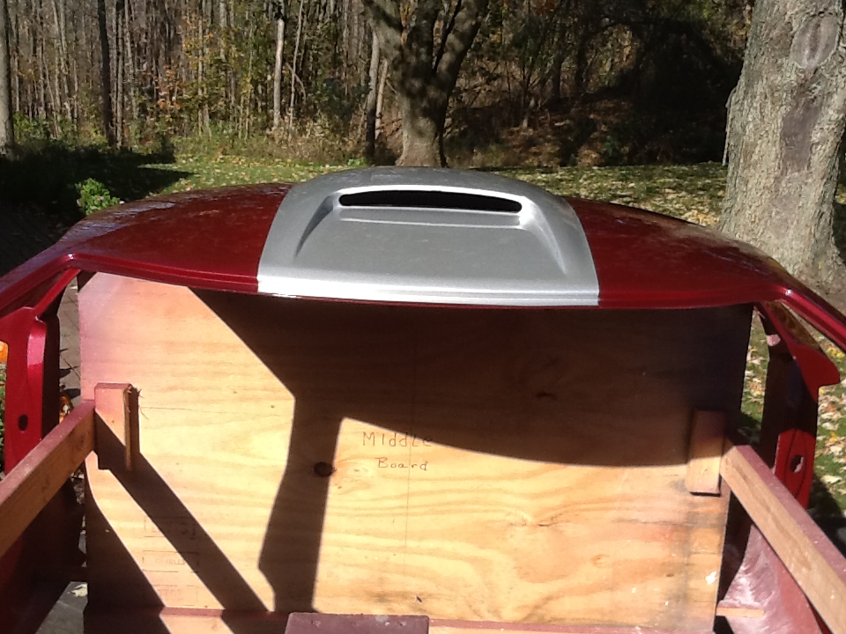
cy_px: 317
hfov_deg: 42.9
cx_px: 423
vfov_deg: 32.9
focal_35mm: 44
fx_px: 1075
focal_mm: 2.03
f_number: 2.4
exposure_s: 1/1029
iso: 40
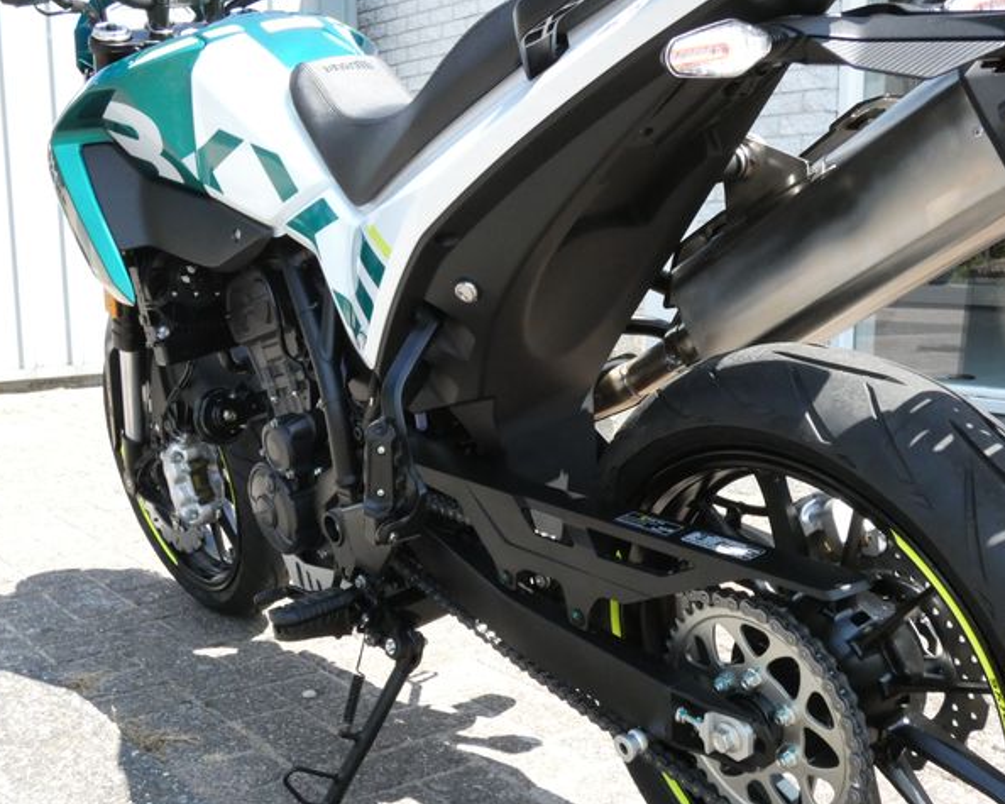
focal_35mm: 41
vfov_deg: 36.5
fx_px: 1219
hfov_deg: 44.8
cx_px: 518
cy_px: 401
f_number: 5
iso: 800
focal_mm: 7.1
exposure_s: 1/800
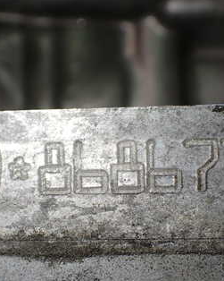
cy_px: 192
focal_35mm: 56
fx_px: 464
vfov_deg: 33.2
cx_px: 87
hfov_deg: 27.1
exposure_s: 1/125
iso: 200
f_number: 2.3
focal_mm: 5.4
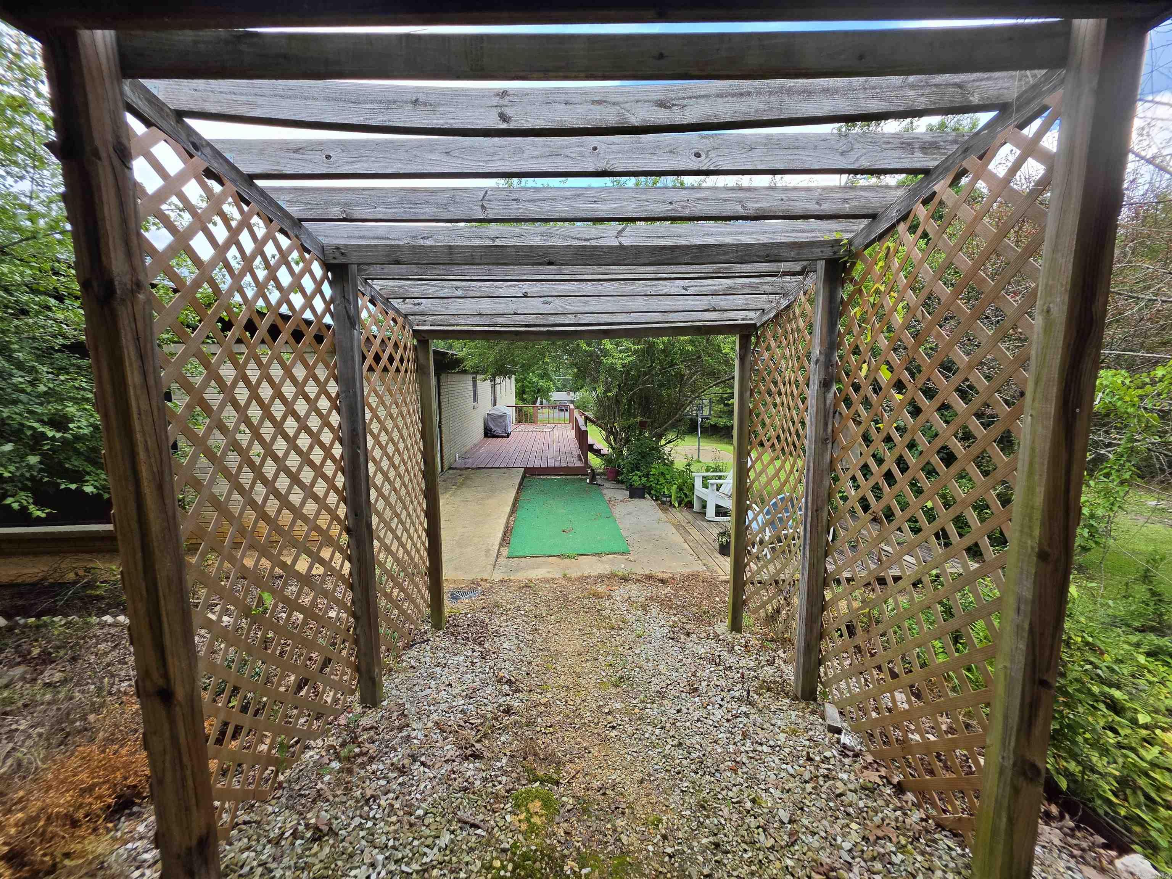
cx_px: 586
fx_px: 440
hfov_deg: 106.2
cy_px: 440
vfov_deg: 89.9
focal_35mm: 13
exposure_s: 1/451
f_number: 1.9
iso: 32
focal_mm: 2.2
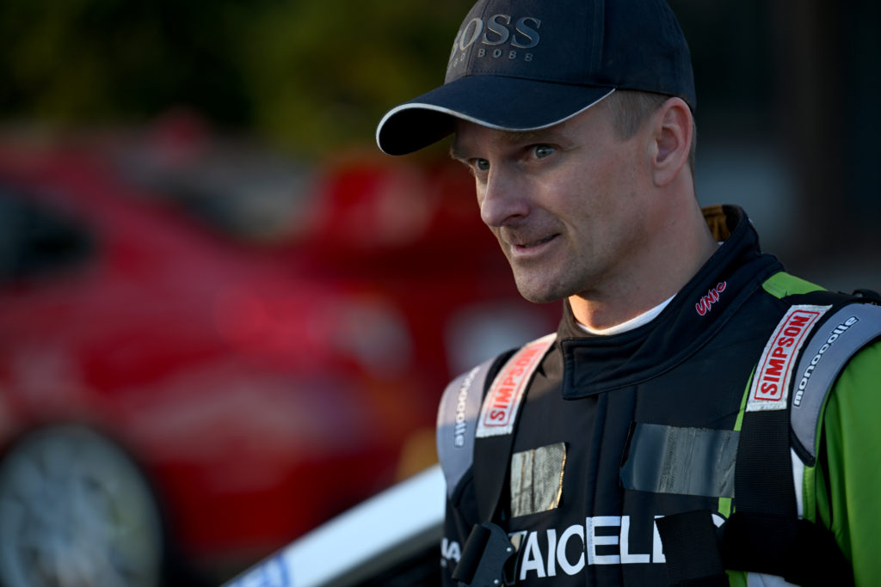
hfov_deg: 10.3
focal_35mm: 200
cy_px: 294
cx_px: 440
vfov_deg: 6.9
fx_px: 4895
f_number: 3.5
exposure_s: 1/400
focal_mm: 200
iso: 160
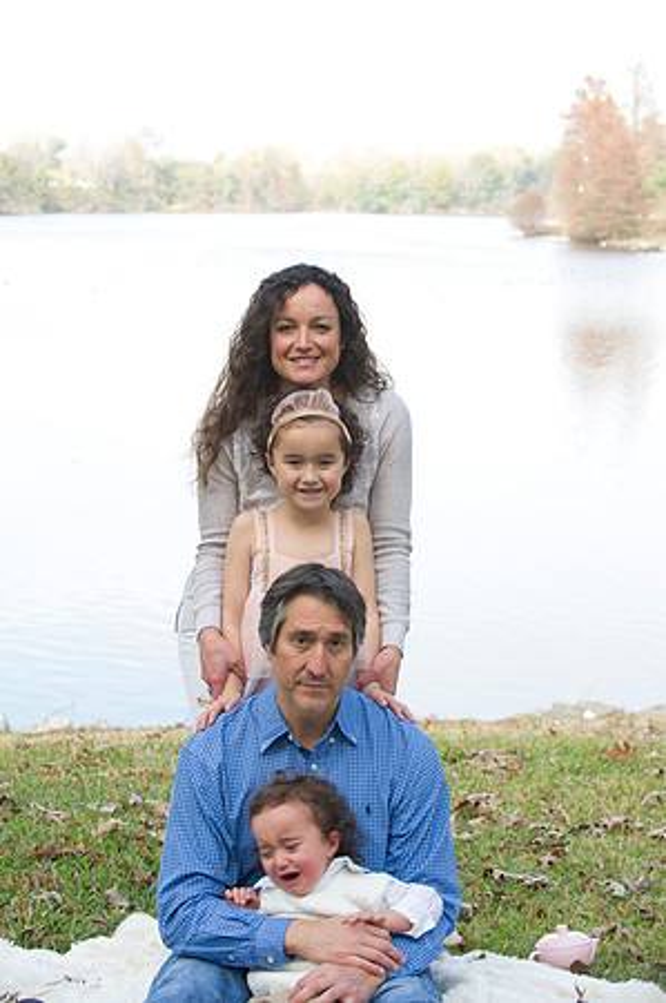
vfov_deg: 25.4
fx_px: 2225
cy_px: 502
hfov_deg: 17.0
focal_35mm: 80
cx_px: 333
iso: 200
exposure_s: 1/125
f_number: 5.6
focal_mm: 80
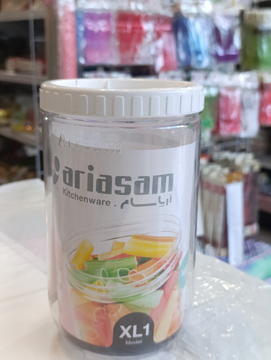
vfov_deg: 41.2
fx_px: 479
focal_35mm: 46
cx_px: 136
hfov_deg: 31.6
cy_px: 180
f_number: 1.6
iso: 640
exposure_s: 1/100
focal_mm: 6.14
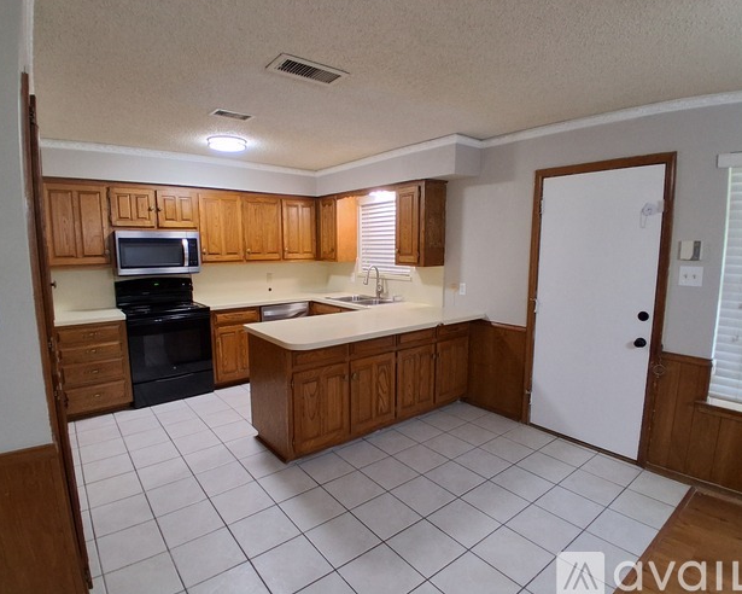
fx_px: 395
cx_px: 349
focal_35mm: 18
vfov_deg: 73.8
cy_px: 298
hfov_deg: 86.3
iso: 320
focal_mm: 1.4
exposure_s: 1/40
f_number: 2.2
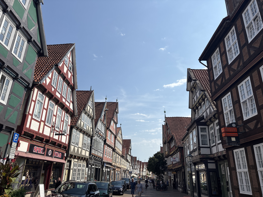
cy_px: 98
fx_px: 198
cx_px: 132
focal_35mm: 26
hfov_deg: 67.3
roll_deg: -1.5
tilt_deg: +21.5
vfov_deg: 53.1
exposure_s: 1/5348
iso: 50
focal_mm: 5.96
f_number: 1.6
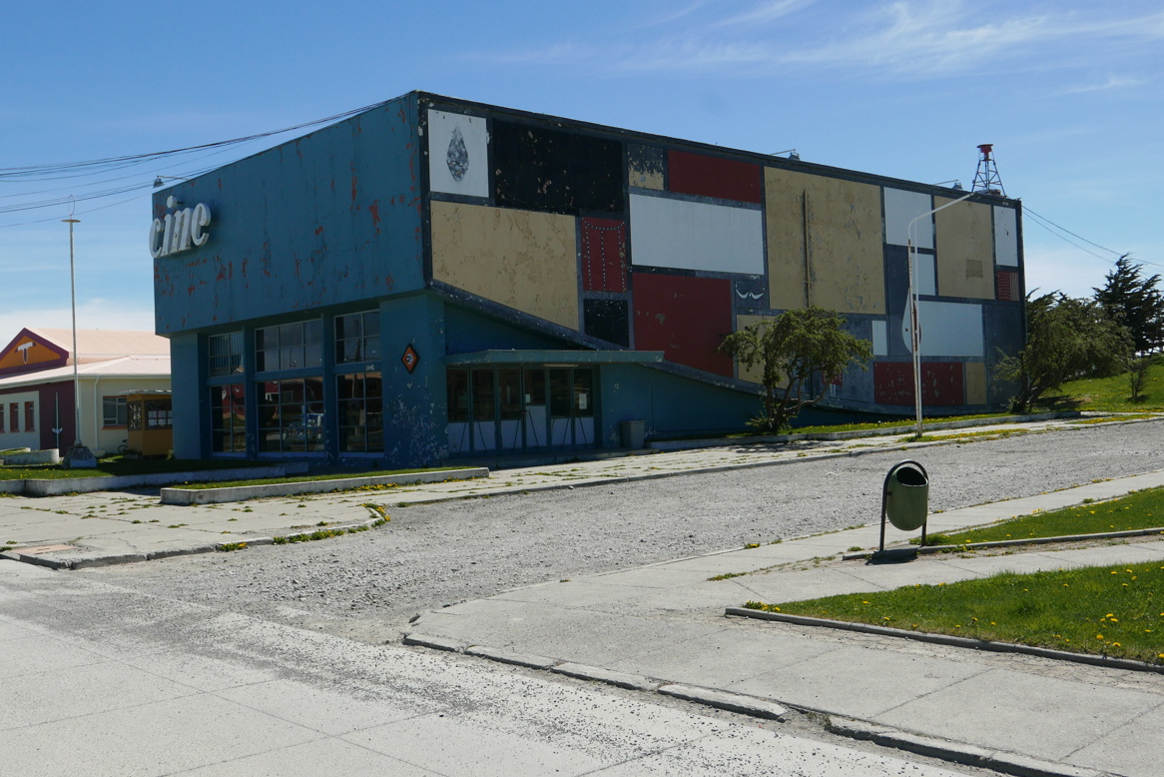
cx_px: 577
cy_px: 380
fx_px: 1229
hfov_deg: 50.7
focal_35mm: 38
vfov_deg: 35.1
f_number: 5.6
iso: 200
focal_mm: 16.5
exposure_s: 1/1000
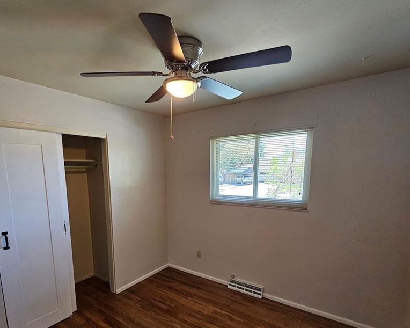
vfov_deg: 75.8
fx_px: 206
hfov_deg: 88.8
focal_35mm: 17
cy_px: 202
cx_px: 170
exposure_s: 1/60
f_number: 2.2
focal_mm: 2.2
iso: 200
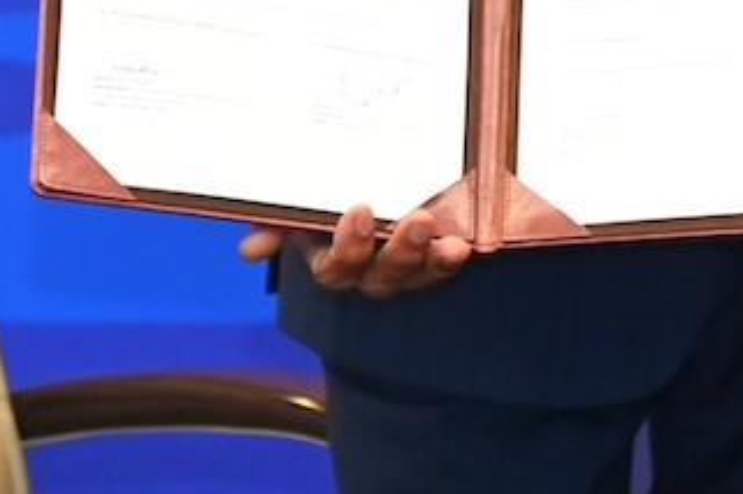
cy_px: -965
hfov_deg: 3.0
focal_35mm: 688
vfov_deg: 2.0
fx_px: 14192
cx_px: 864
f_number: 4
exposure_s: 1/160
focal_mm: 110
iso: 3200
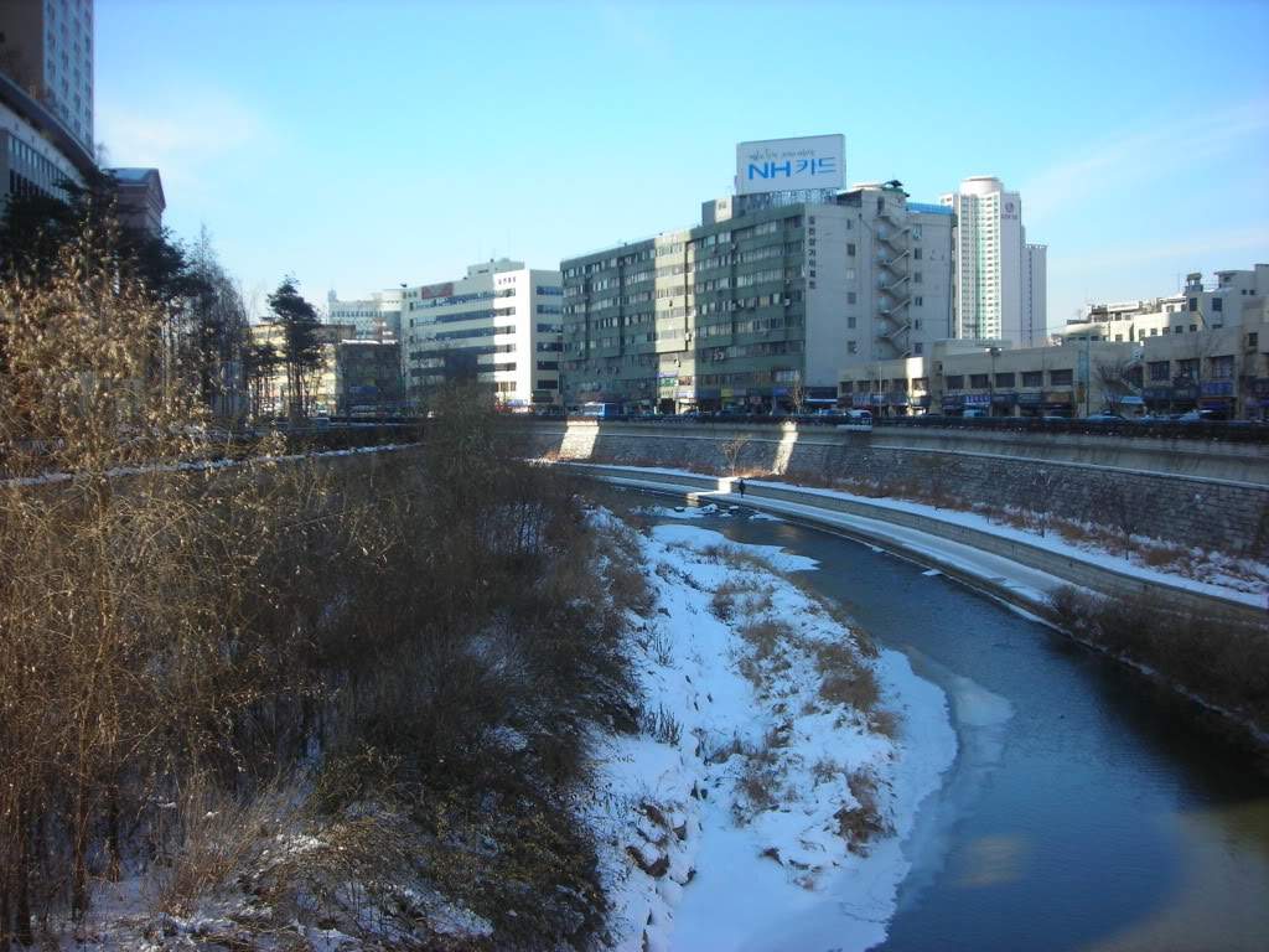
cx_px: 634
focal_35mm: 38
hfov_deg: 49.0
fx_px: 1393
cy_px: 476
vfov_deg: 37.7
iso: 50
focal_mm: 6.3
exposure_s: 1/343
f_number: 3.2
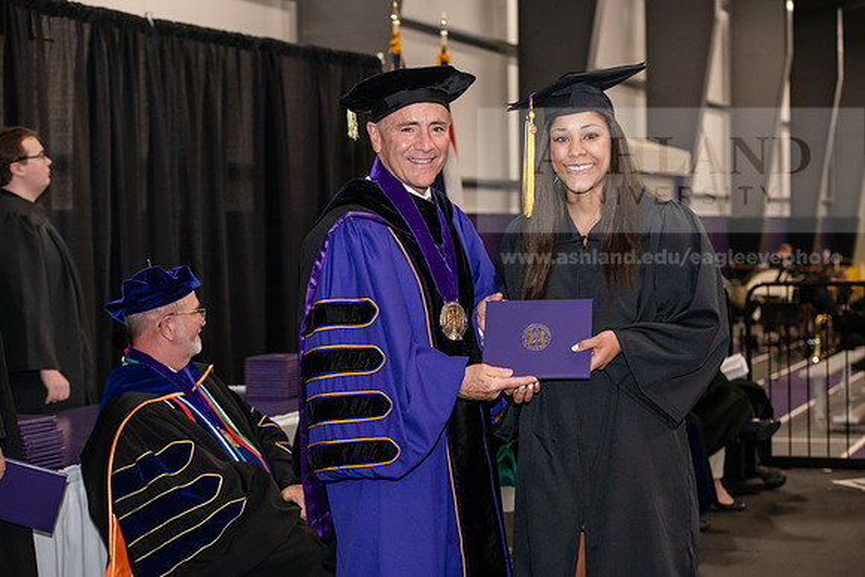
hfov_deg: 28.8
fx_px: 1682
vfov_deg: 19.5
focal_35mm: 70
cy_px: 288
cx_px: 432
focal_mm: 70
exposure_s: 1/200
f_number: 5
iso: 2500
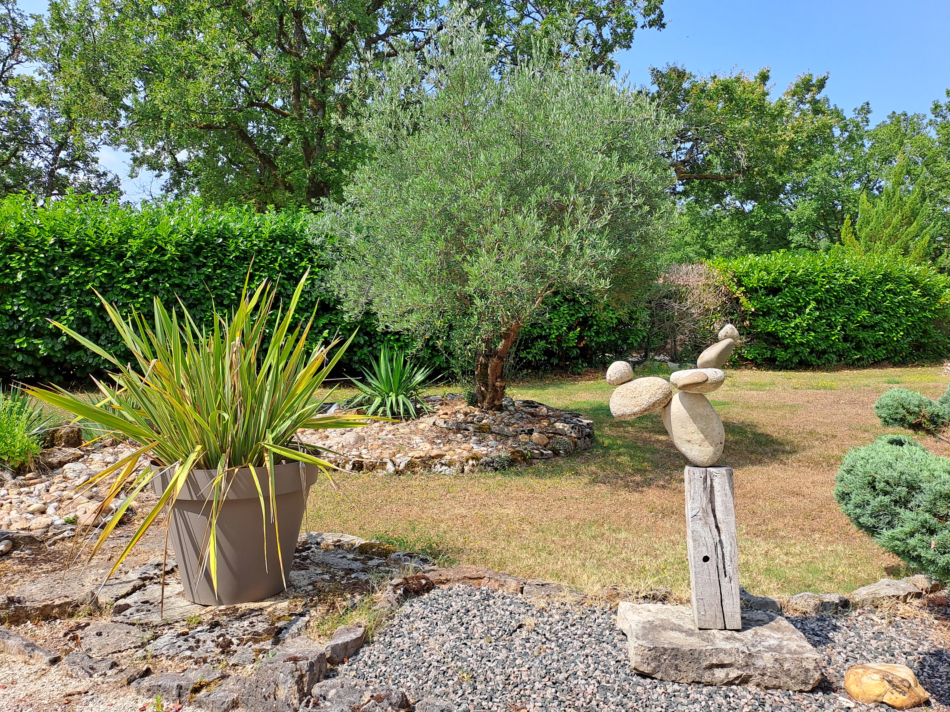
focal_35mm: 25
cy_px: 356
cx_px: 475
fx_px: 686
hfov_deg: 69.4
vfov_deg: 54.9
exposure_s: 1/893
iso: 32
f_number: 1.8
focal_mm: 4.65
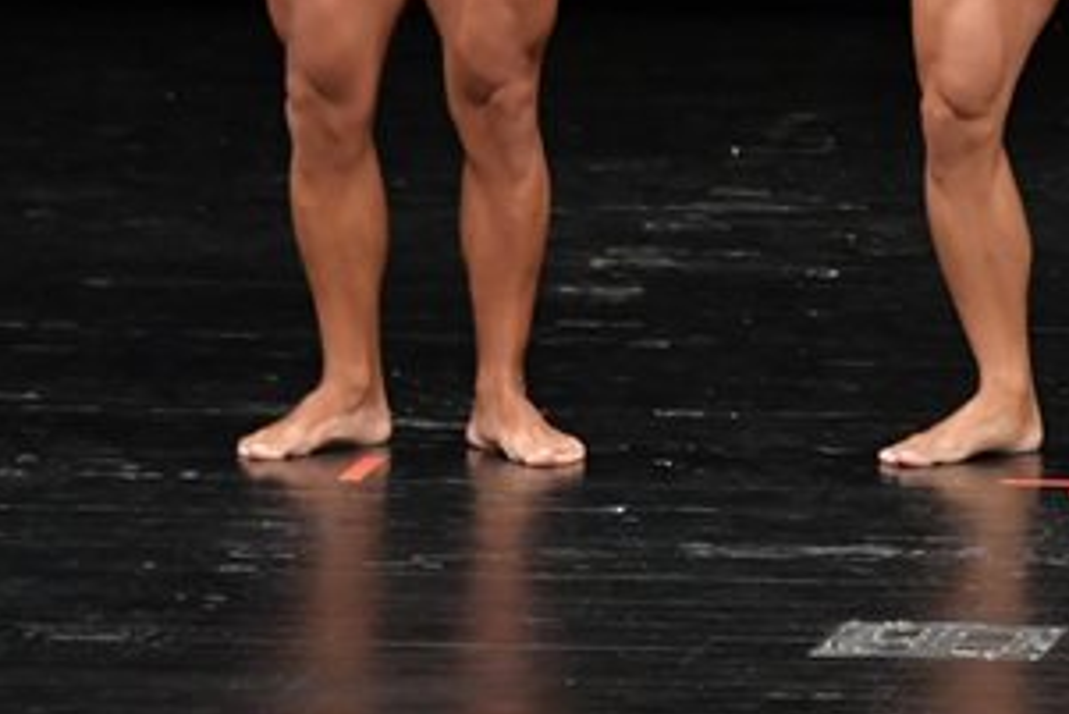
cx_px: 1170
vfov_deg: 2.1
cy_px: -185
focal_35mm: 656
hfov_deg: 3.1
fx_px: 19488
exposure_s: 1/400
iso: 3200
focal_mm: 170
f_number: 5.6
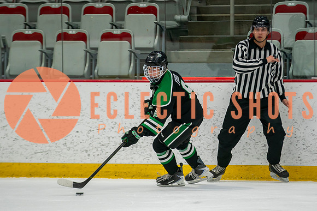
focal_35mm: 357
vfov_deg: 3.9
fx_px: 3141
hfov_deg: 5.8
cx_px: 198
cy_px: 126
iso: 1000
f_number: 2.8
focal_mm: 200
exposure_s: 1/640
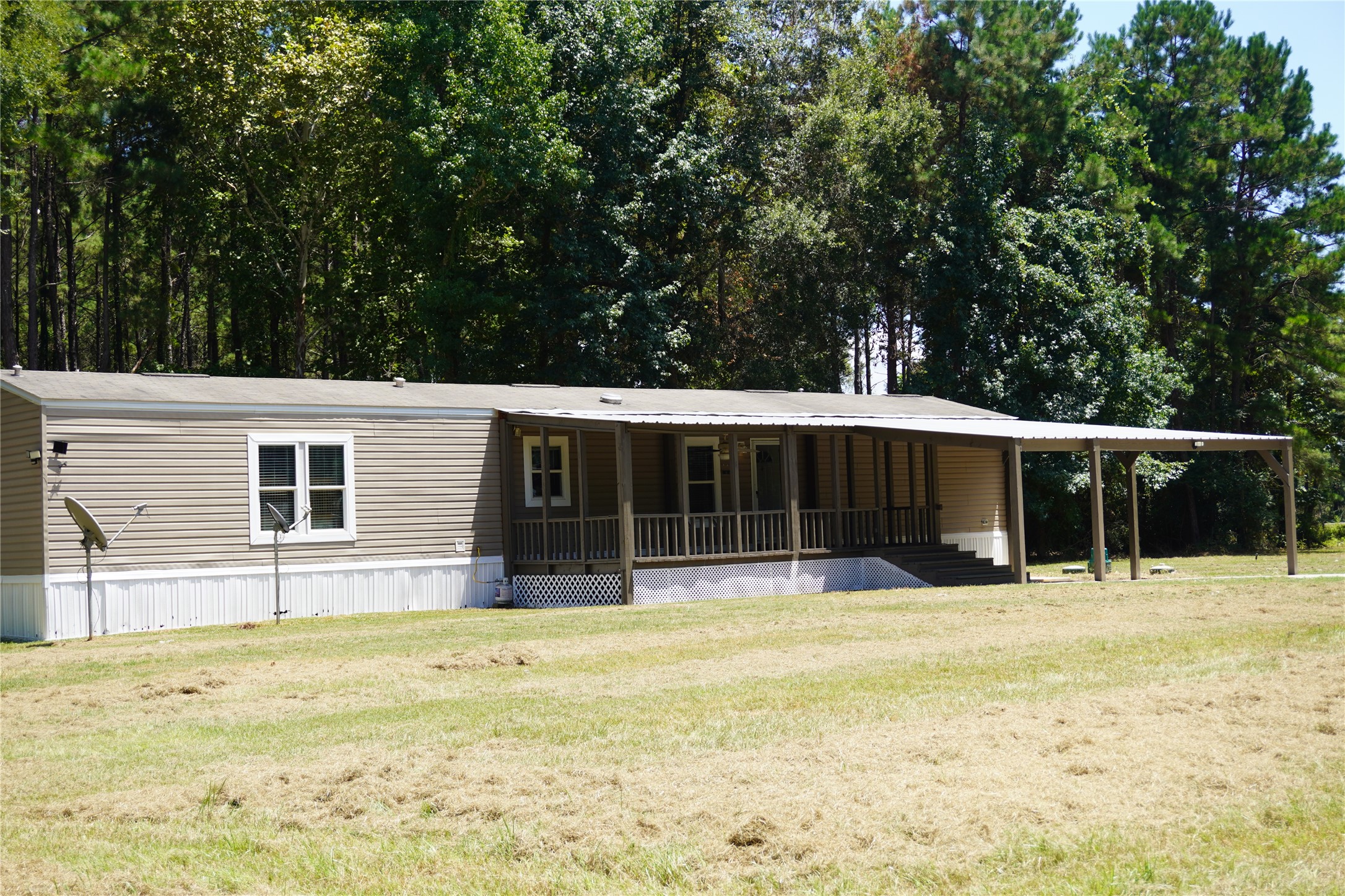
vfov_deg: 27.3
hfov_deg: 40.0
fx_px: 1849
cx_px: 672
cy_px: 448
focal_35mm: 50
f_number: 5.6
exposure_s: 1/250
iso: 100
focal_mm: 33
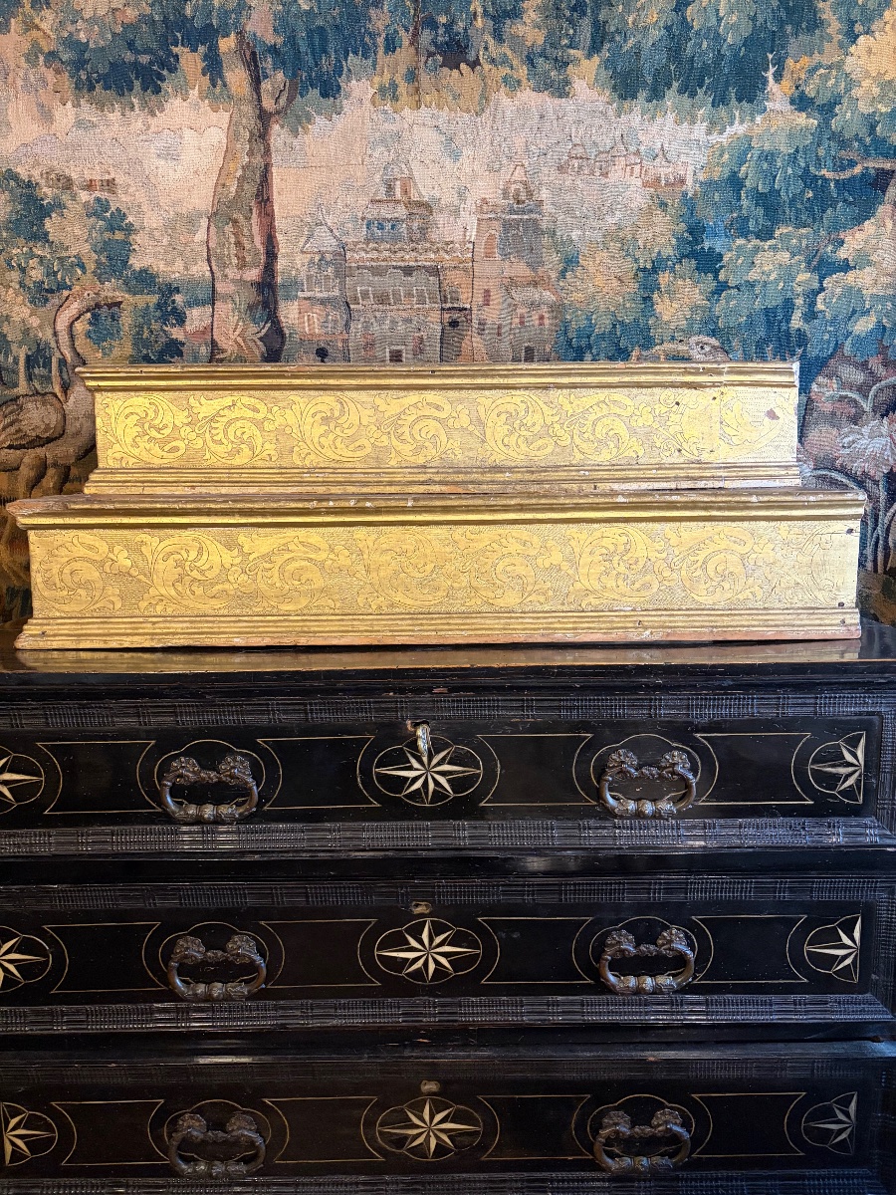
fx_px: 897
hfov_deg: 53.1
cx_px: 448
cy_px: 598
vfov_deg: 67.3
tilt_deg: -8.6
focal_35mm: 26
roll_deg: +1.3
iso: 500
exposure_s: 1/50
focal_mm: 5.96
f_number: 1.6
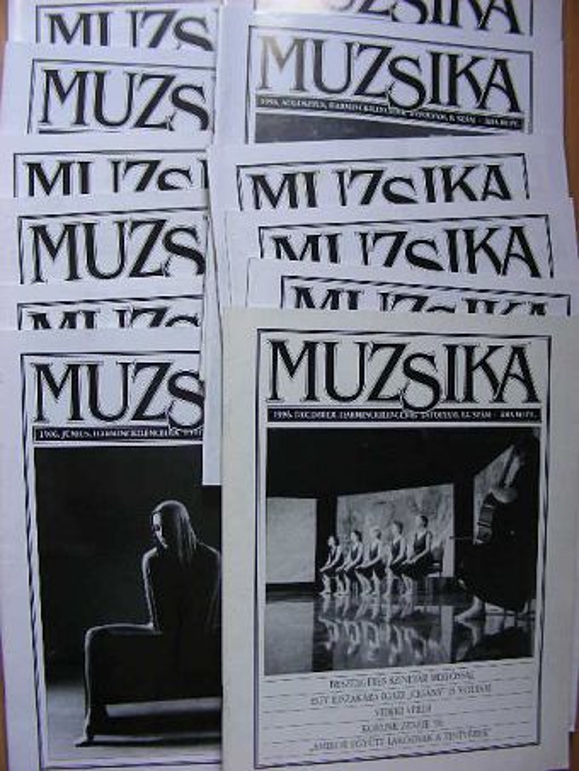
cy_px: 386
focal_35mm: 38
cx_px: 290
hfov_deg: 37.7
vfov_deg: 49.0
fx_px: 847
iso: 100
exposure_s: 1/38
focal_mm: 6.3
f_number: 3.5
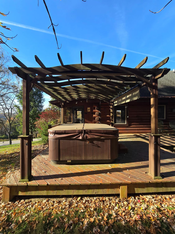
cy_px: 117
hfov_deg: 89.9
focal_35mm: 13
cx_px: 88
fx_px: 88
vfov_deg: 106.2
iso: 50
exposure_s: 1/728
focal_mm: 2.2
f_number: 2.2
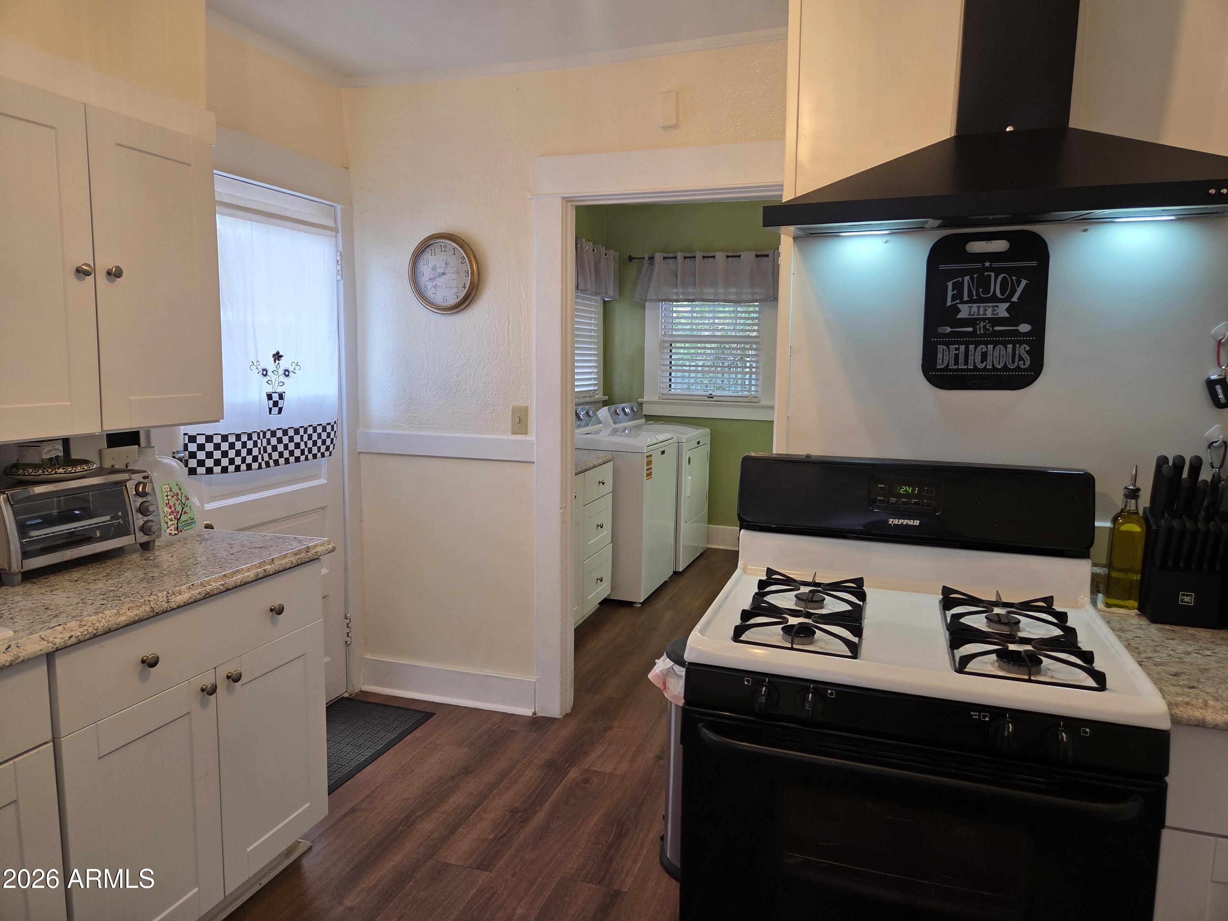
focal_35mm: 23
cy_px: 460
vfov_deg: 58.9
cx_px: 614
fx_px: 816
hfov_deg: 73.9
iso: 100
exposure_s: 1/120
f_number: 1.8
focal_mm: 5.4
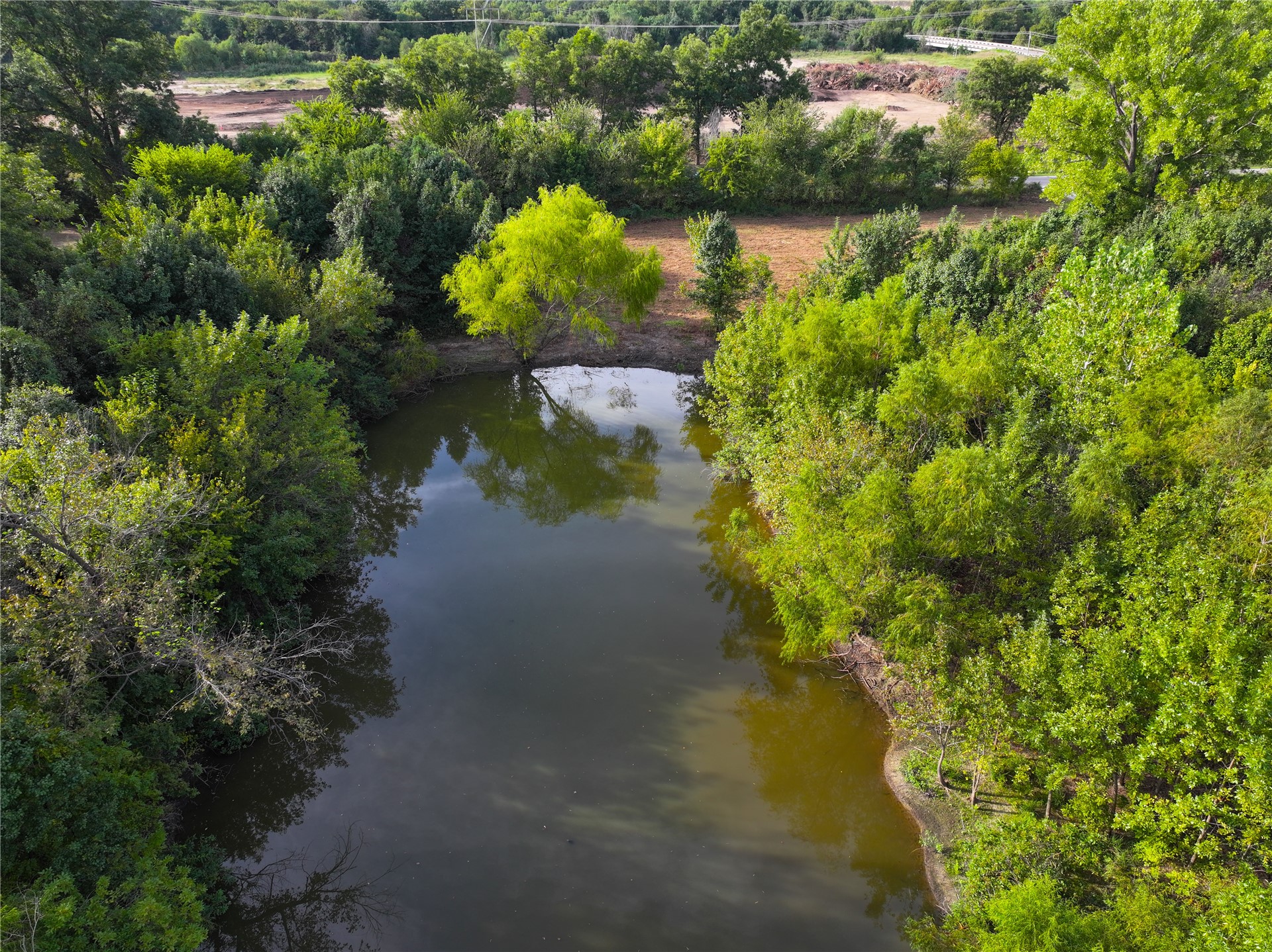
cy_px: 476
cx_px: 636
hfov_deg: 71.6
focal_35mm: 24
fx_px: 881
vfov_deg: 56.8
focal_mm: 12.29
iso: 100
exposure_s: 1/50
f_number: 2.8
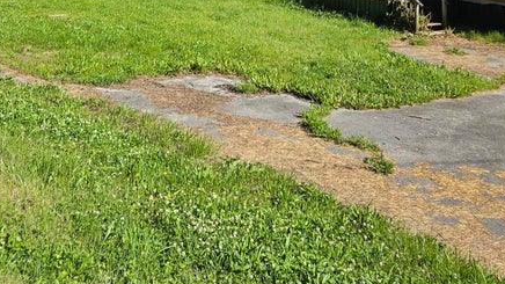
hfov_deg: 42.0
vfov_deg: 22.4
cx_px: 225
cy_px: -59
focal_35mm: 49
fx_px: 656
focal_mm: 5.4
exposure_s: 1/3126
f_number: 1.8
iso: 80
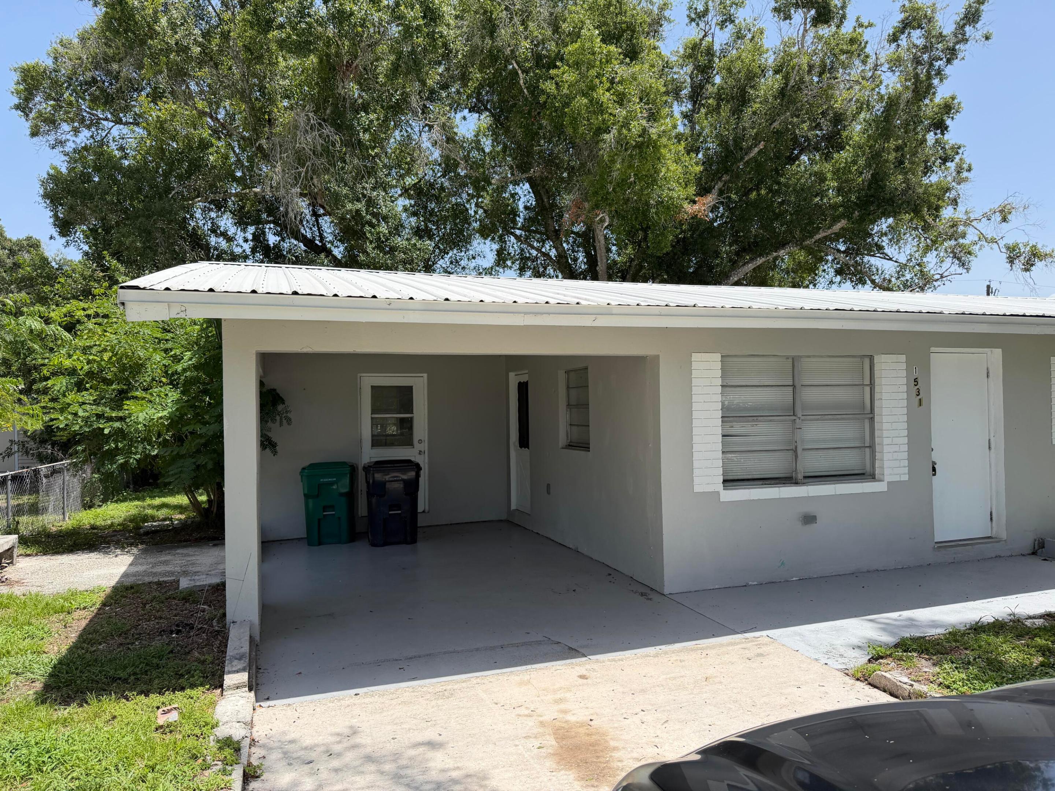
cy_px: 396
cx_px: 528
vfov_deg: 56.8
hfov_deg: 71.6
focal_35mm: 24
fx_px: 731
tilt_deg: +0.3
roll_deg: +1.2
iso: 100
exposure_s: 1/3425
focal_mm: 6.76
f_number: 1.78
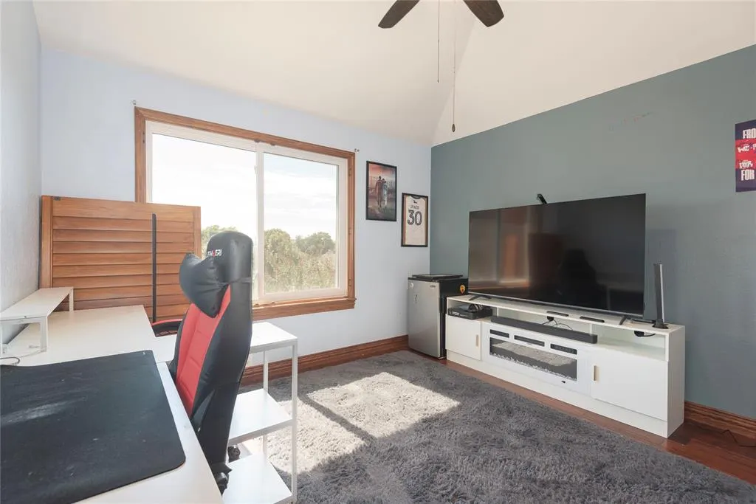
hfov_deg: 96.7
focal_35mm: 16
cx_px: 378
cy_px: 252
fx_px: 336
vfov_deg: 73.8
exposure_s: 1/5
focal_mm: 16
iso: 100
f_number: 7.1
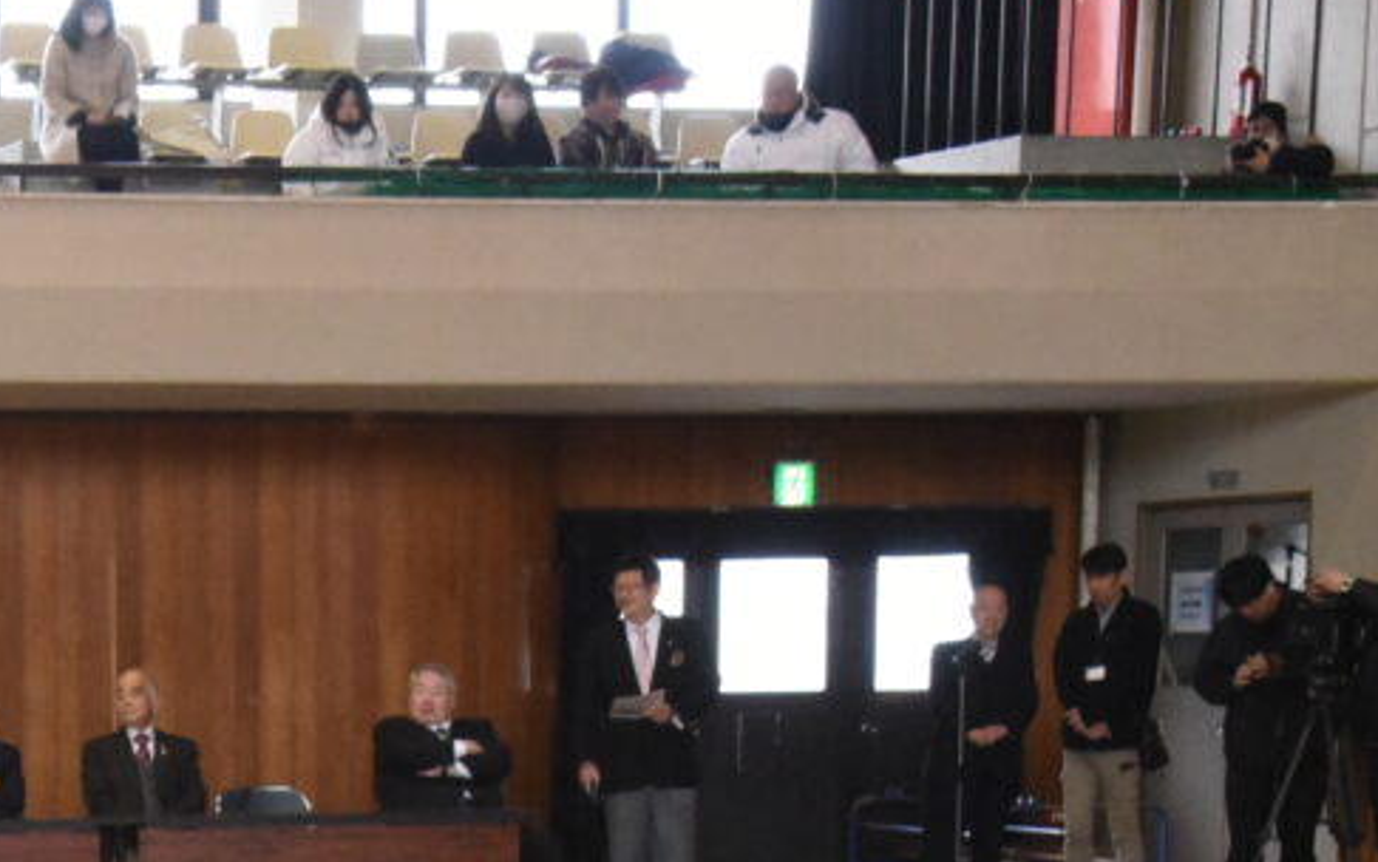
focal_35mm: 132
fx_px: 4958
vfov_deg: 9.6
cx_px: -119
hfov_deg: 15.4
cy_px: 1333
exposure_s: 1/400
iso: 8000
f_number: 10
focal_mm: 42
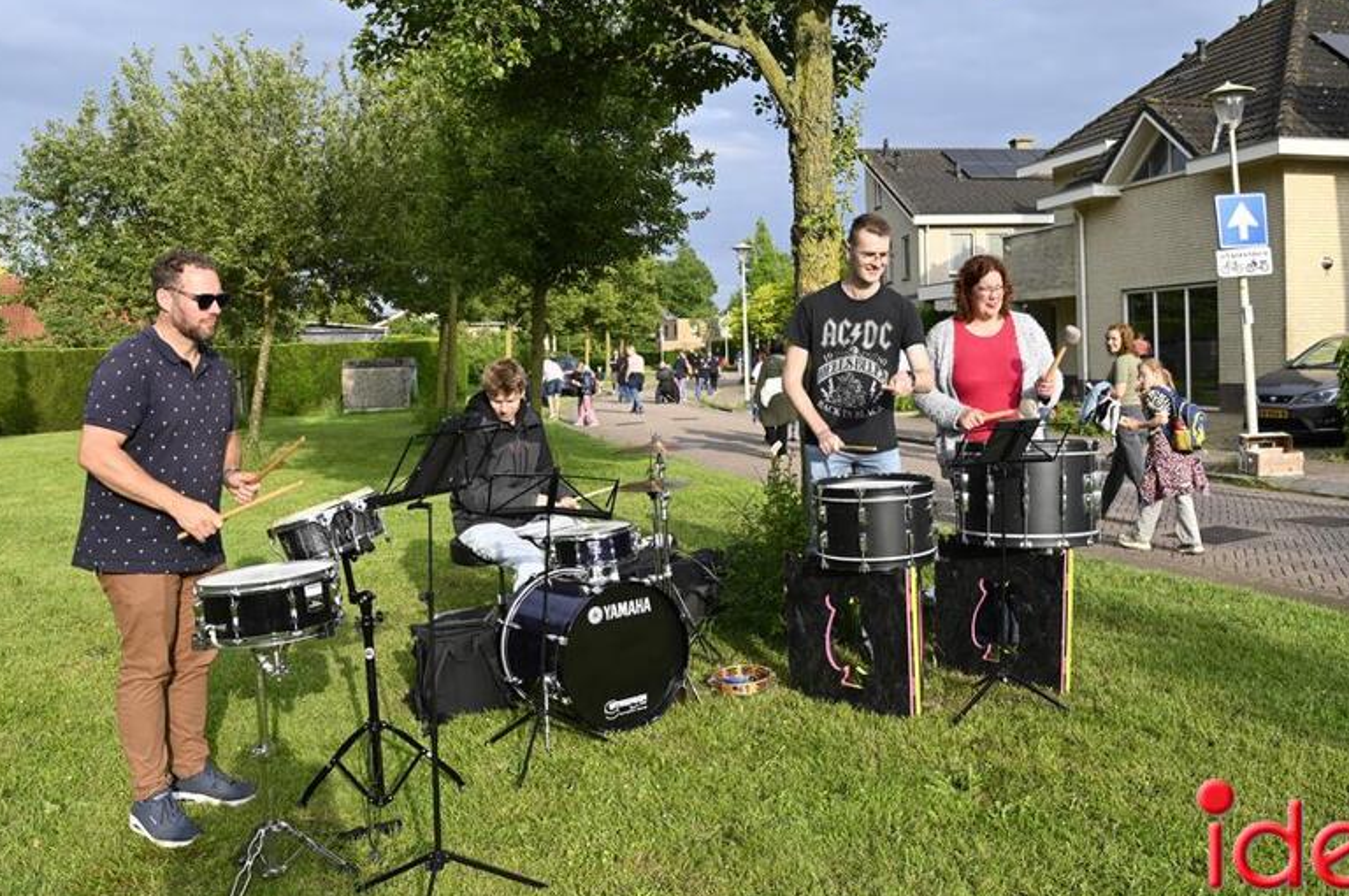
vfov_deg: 42.2
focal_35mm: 31
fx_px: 1160
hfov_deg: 60.2
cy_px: 396
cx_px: 747
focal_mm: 24
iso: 160
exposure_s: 1/250
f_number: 5.6
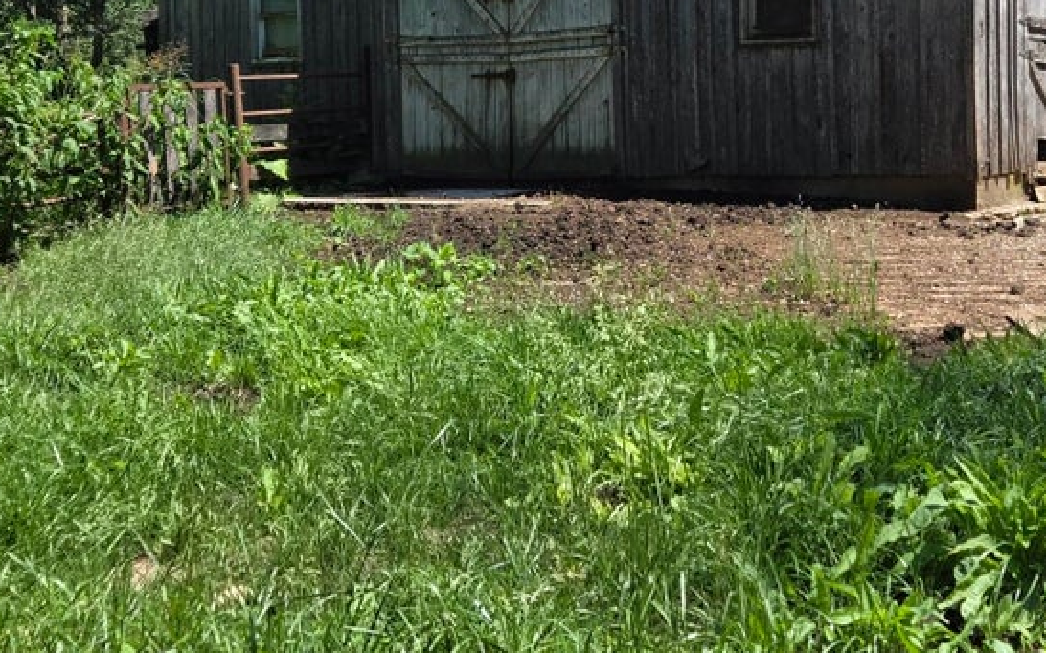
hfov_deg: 33.2
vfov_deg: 21.0
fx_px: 1739
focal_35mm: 61
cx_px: 696
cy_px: 136
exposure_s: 1/2921
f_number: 1.8
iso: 64
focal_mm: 5.4
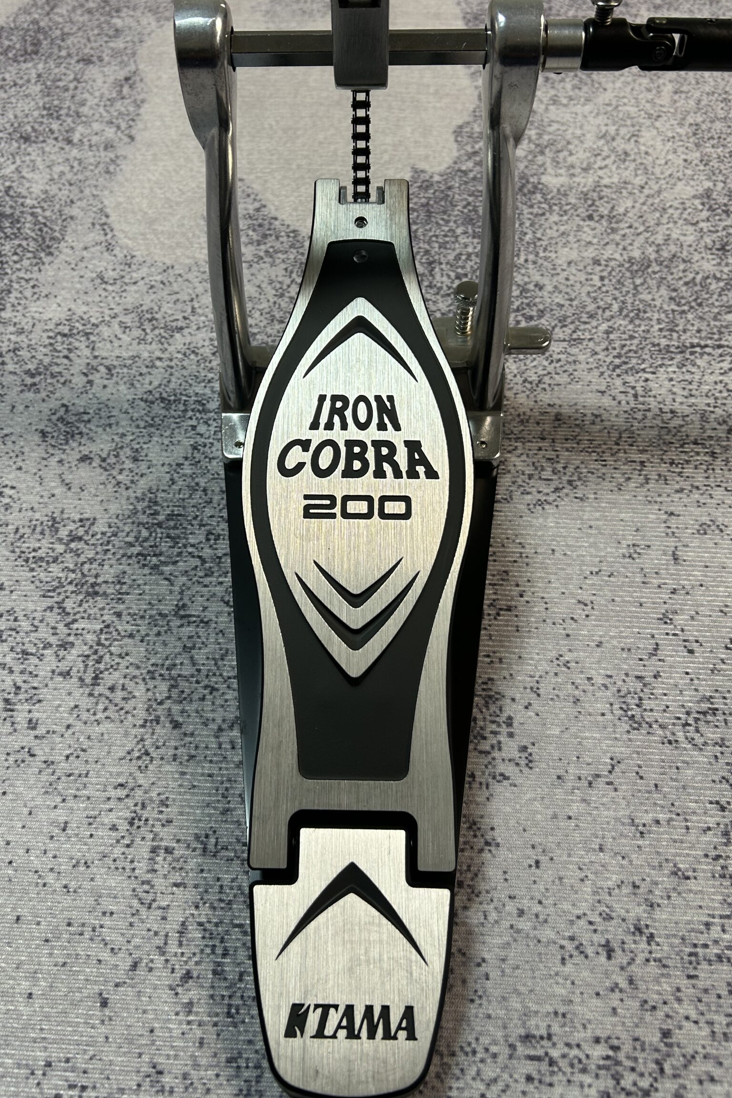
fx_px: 915
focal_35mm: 30
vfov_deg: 61.9
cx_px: 351
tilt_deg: -54.1
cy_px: 509
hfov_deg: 43.6
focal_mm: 5.7
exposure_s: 1/100
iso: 64
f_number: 1.5
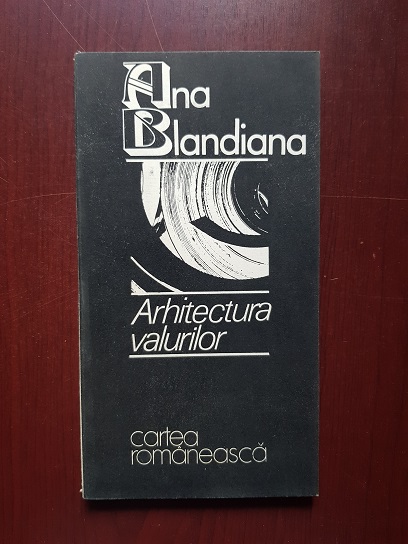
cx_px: 204
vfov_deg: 67.3
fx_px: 409
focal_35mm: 26
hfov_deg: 53.1
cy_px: 272
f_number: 1.7
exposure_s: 1/28
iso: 200
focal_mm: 4.3
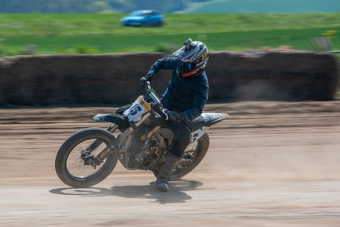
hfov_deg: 8.3
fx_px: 2344
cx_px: 135
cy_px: 127
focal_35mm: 248
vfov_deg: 5.5
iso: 100
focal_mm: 200
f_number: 8
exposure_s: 1/125
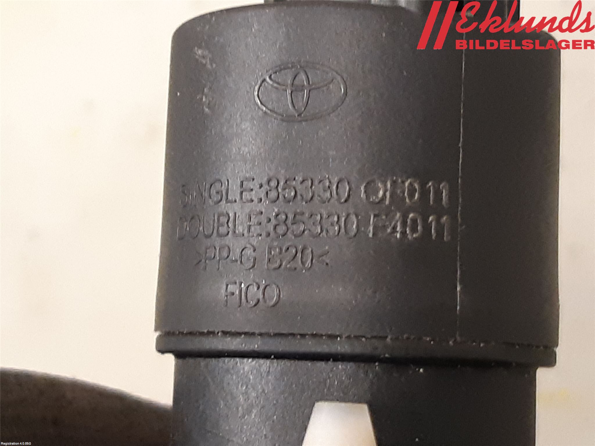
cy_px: 223
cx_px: 298
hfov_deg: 67.3
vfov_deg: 53.1
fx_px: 447
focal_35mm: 26
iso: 250
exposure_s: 1/33
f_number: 1.7
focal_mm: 3.93
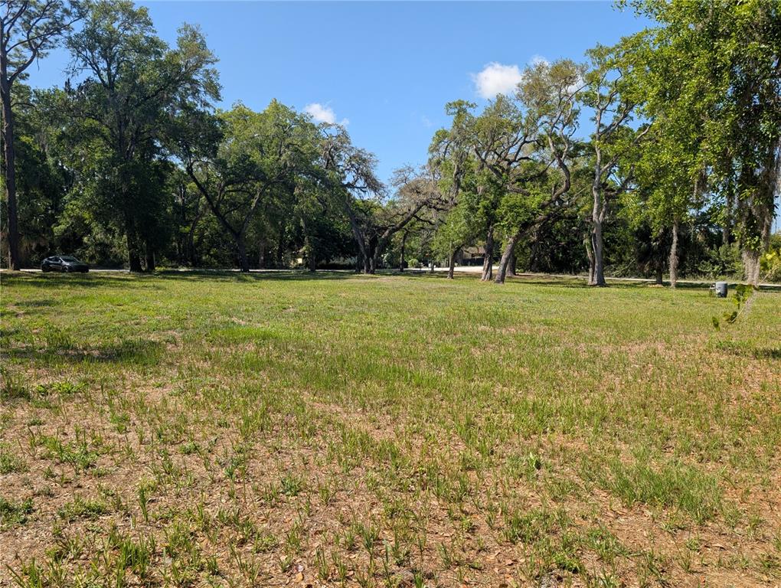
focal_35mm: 24
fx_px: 542
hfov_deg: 71.5
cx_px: 390
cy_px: 294
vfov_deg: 56.9
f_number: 1.68
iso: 23
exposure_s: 1/907
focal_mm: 6.9
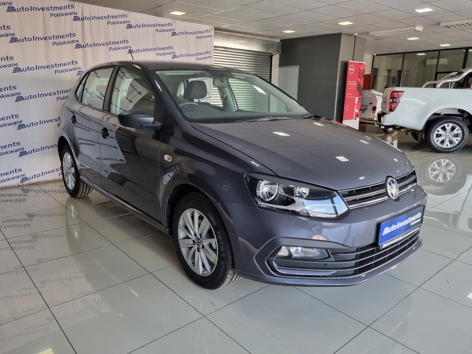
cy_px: 177
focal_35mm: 26
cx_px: 236
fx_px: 355
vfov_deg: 53.1
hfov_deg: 67.3
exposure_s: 1/100
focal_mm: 5.4
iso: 125
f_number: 1.8
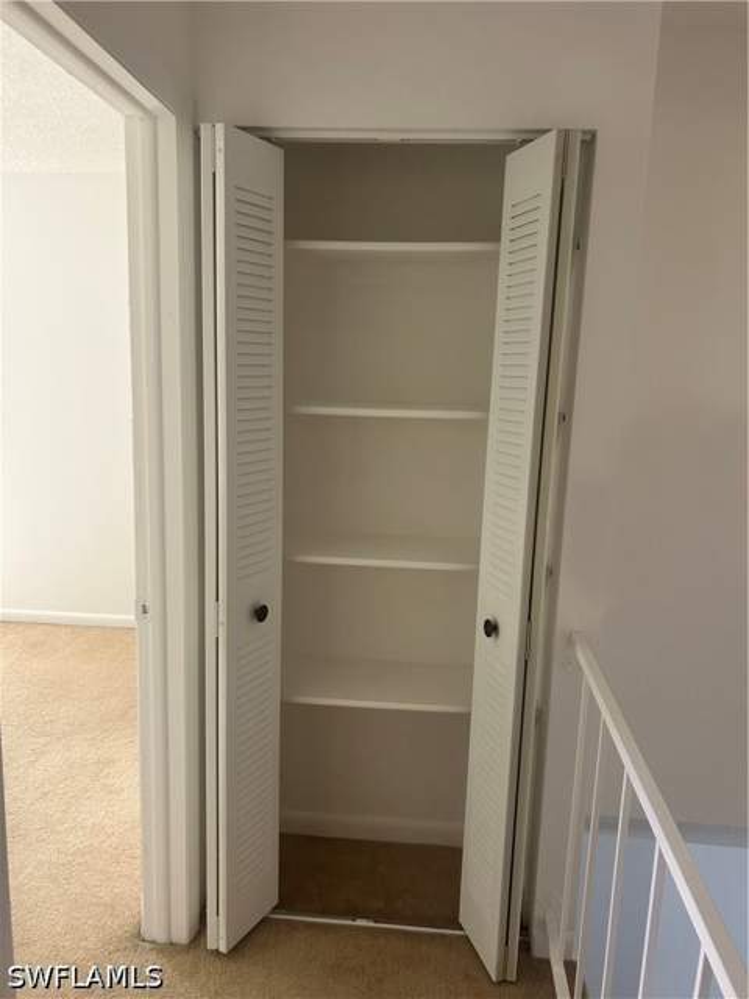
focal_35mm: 26
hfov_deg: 53.1
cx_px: 374
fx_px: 750
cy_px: 500
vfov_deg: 67.3
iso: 125
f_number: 1.5
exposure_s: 1/92
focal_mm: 5.7
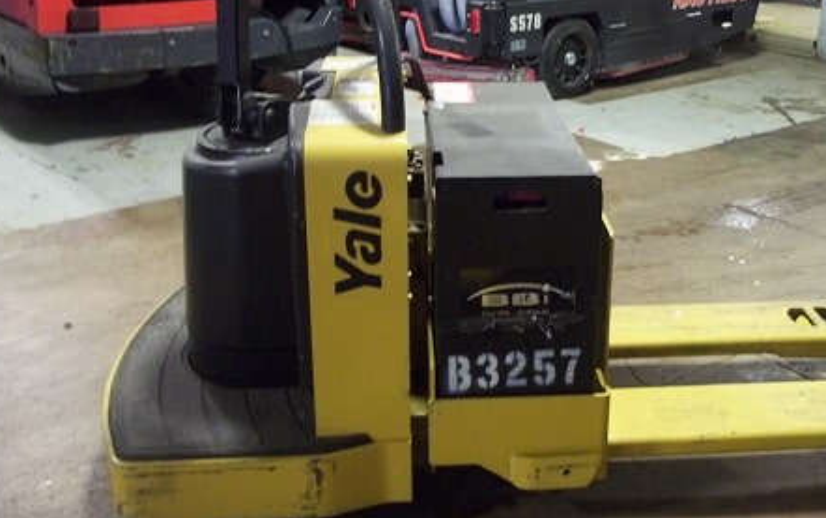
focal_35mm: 46
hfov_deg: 43.2
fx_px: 1036
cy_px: 208
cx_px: 505
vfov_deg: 28.0
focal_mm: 5.7
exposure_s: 1/8
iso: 218
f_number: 2.9
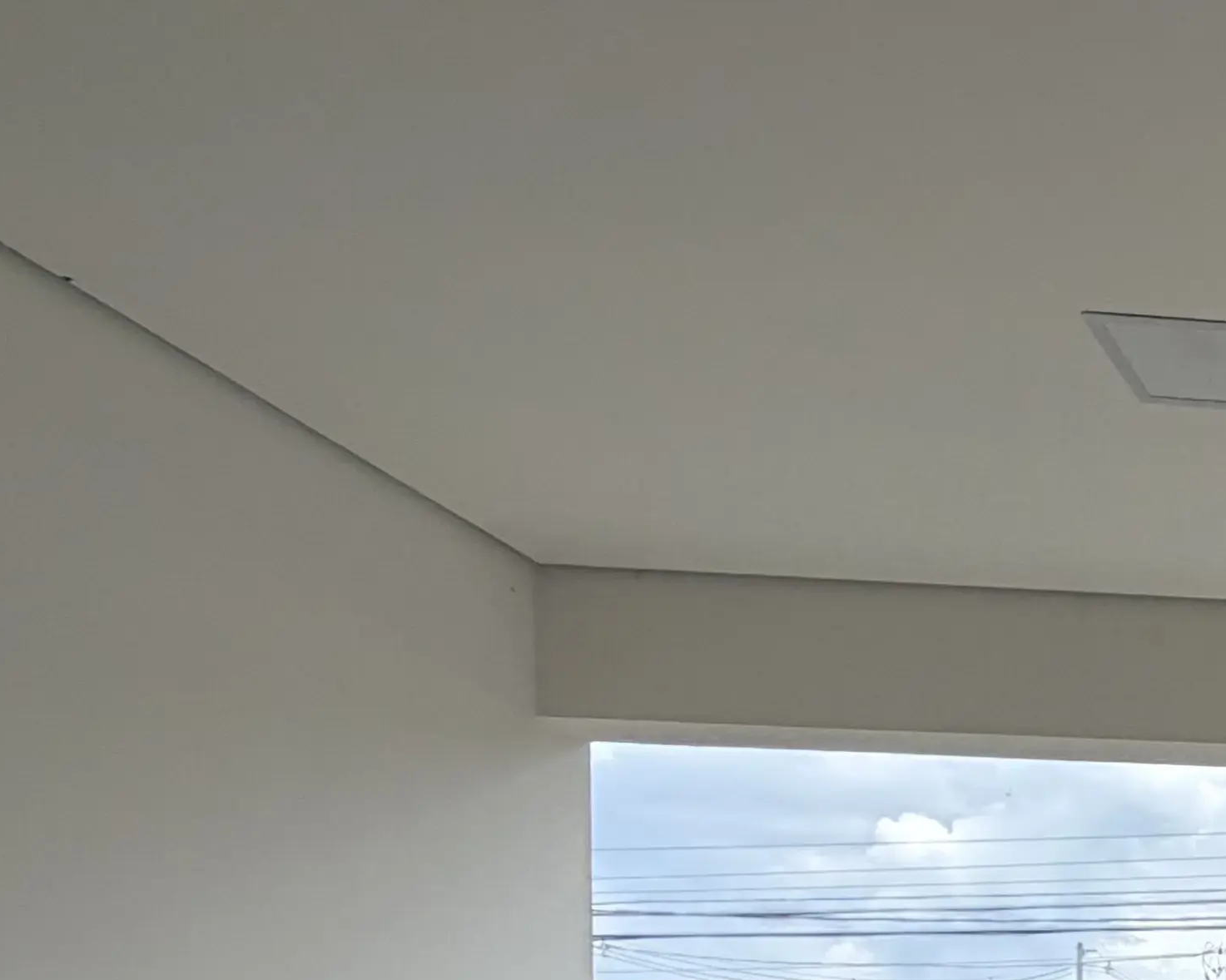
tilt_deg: +0.0
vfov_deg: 24.5
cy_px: 1315
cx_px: 2009
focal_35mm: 53
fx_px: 1923
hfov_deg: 24.1
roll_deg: +0.0
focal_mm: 2.22
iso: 40
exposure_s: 1/522
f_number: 2.2
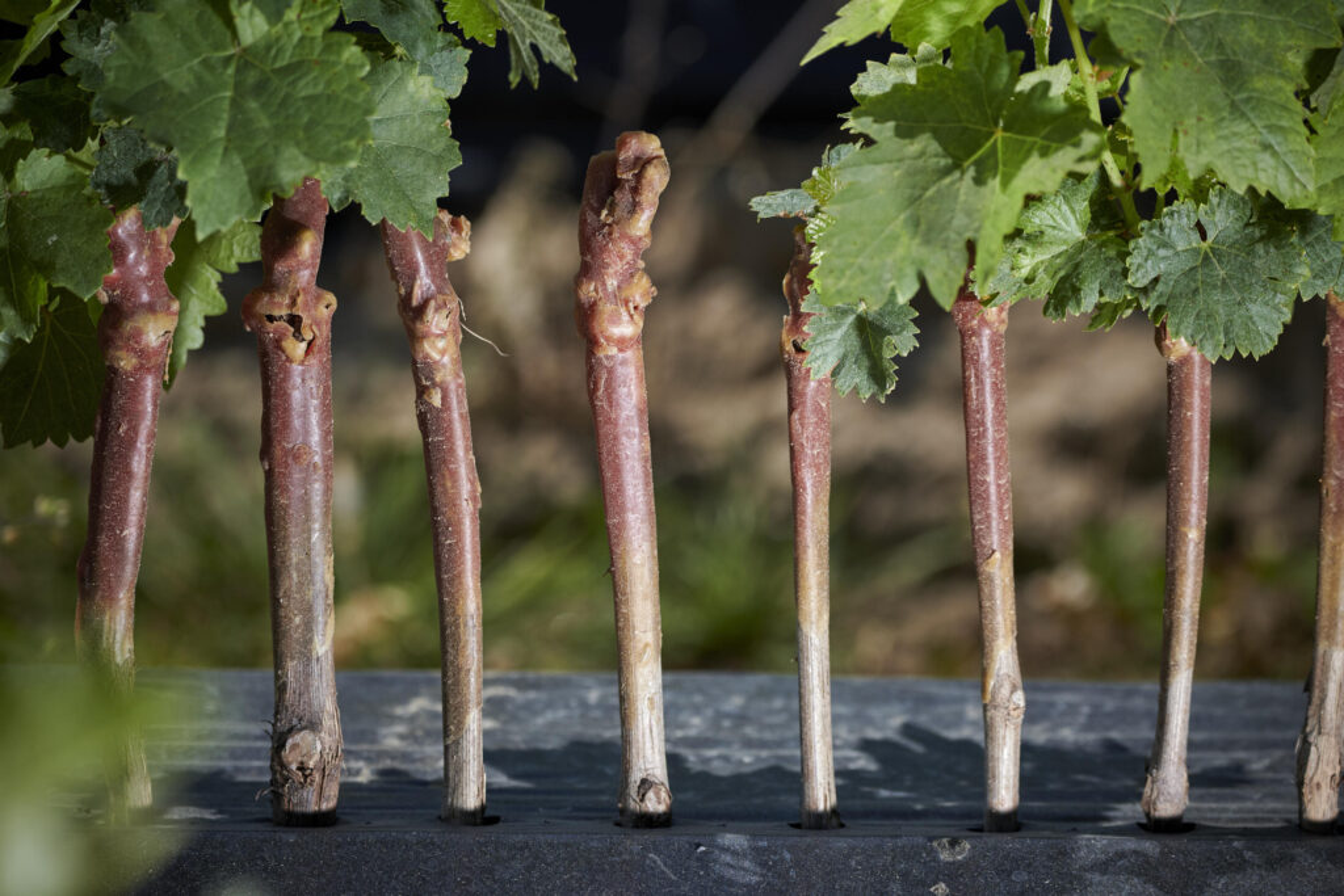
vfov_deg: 4.0
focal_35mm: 340
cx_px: 672
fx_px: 12694
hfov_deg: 6.1
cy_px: 448
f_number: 5.6
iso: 320
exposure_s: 1/3200
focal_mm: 340
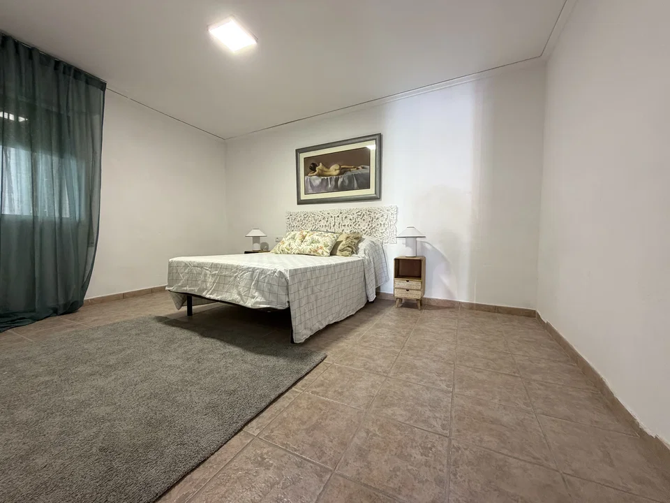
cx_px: 335
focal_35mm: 14
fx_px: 271
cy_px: 252
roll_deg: +0.0
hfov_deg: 102.1
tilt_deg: -1.8
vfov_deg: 85.7
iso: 250
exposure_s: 1/50
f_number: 2.2
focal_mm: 2.22
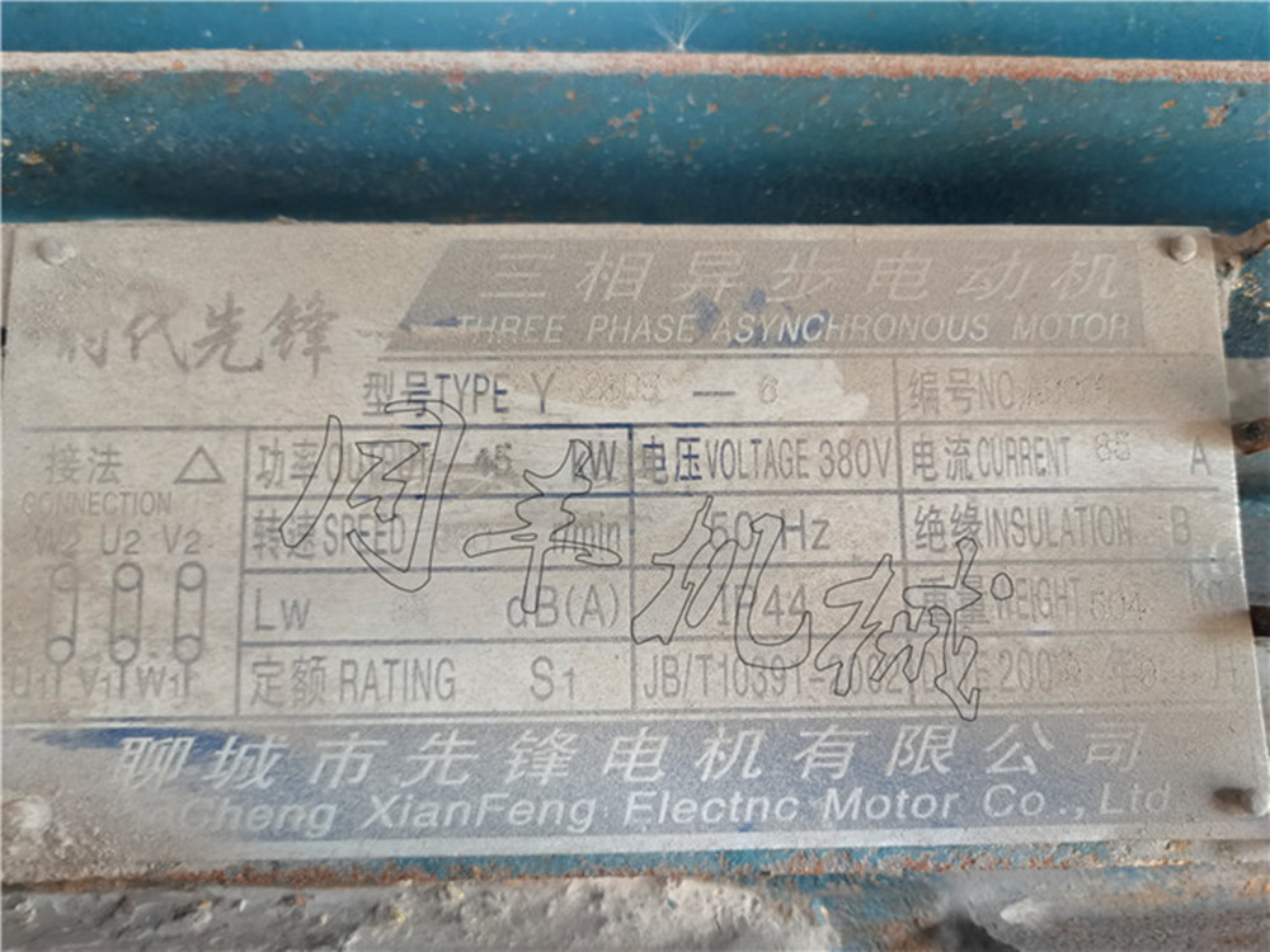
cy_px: 476
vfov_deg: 53.1
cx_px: 635
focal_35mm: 26
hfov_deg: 67.3
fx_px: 954
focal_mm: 5.58
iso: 500
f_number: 1.8
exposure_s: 1/33.3
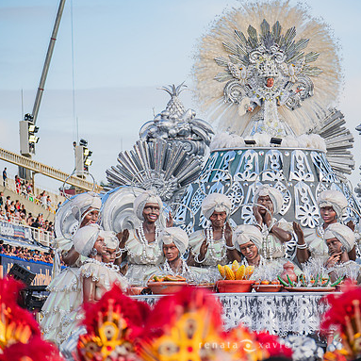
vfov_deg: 7.8
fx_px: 2655
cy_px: 180
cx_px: 246
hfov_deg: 7.8
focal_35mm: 225
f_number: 5.6
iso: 400
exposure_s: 1/1600
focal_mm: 175
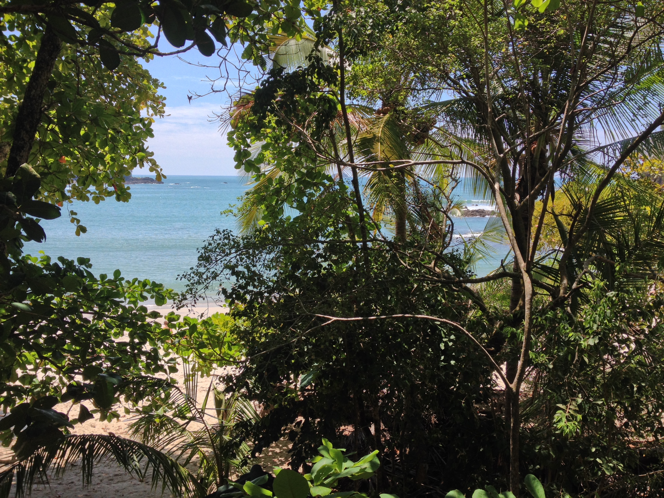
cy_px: 249
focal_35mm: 35
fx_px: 671
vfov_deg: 40.7
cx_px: 332
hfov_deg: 52.6
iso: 50
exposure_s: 1/767
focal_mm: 4.28
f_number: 2.4
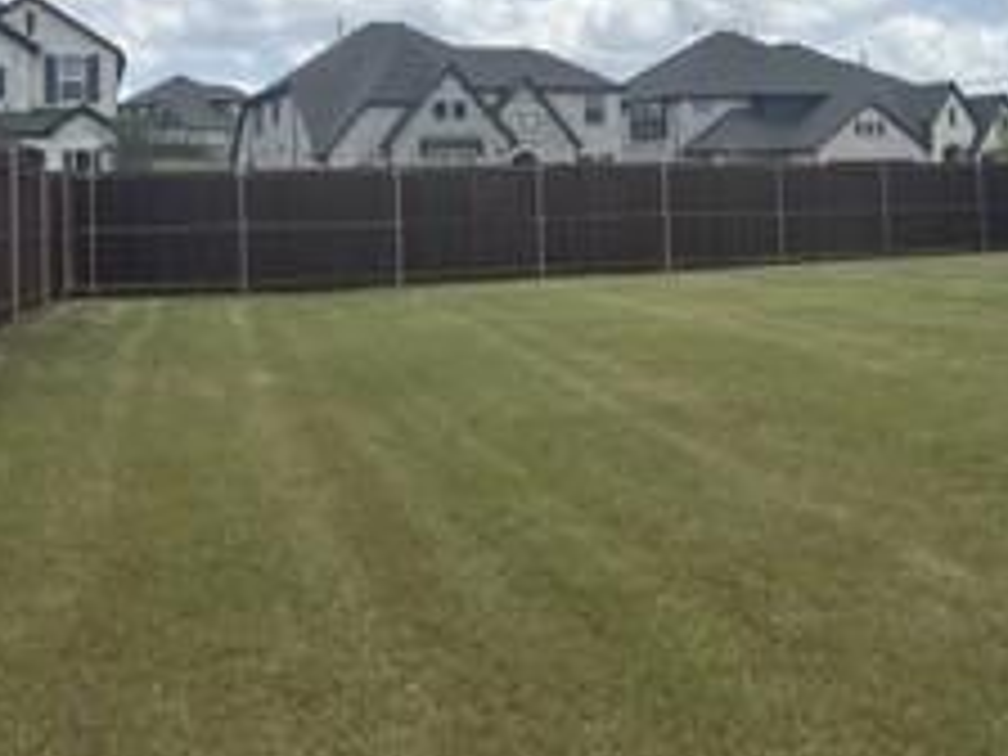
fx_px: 1165
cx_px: 477
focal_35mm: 40
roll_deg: +0.5
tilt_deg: -0.2
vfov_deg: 34.4
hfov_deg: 46.8
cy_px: 108
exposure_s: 1/3125
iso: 50
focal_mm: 2.22
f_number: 2.2
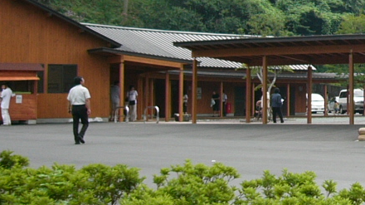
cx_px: 453
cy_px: 13
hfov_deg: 18.2
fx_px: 1074
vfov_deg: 10.8
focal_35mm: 111
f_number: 2.8
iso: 50
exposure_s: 1/250
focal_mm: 5.8
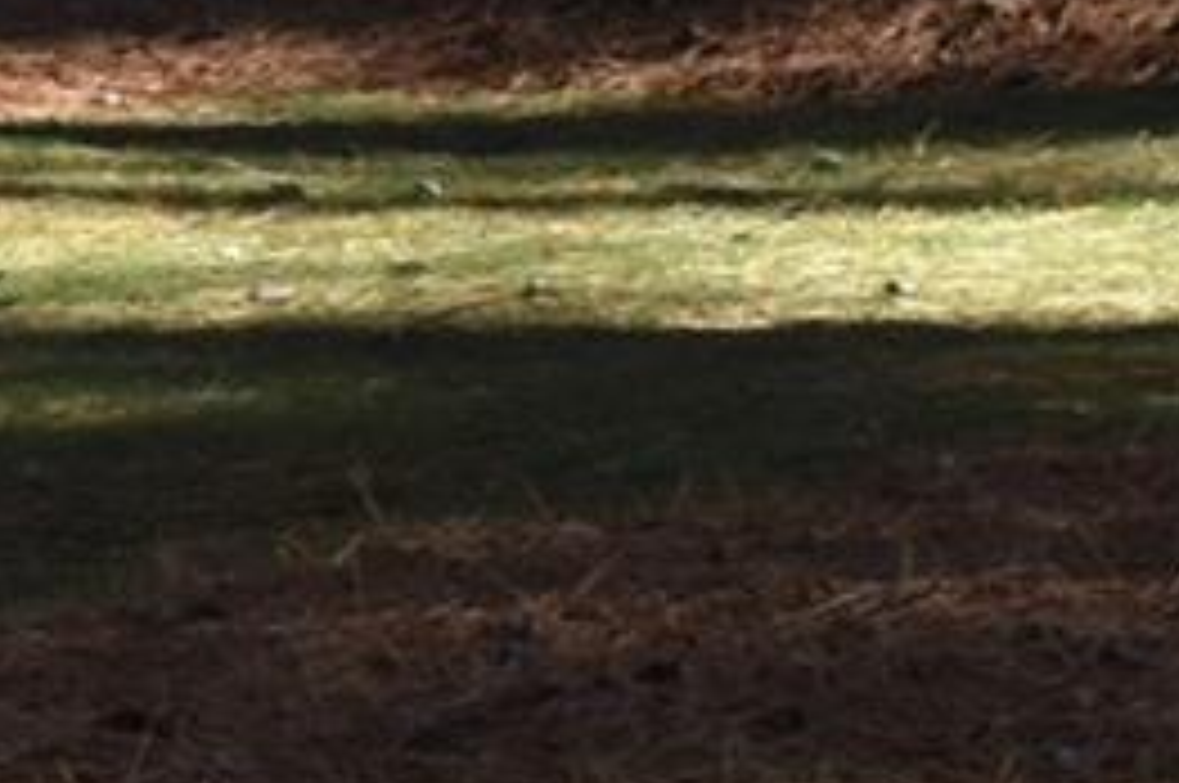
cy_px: -79
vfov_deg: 5.1
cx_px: -2754
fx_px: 8829
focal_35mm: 270
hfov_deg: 6.7
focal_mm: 23
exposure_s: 1/250
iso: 360
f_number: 8
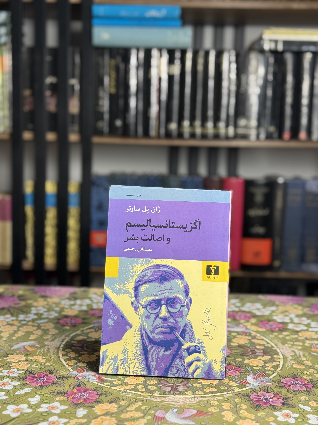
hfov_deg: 30.3
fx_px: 588
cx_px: 159
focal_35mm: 48
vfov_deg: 39.7
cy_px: 212
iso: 80
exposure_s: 1/100
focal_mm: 6.76
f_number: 1.78
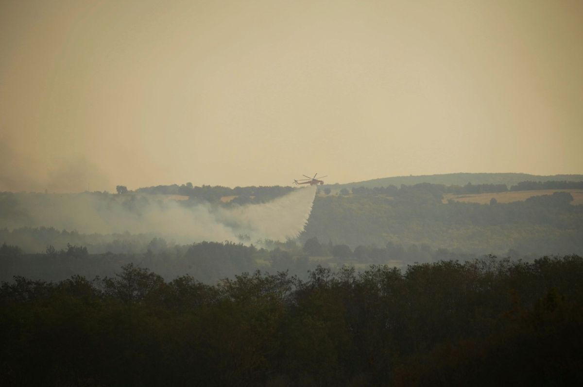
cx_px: 292
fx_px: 3236
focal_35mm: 200
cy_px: 194
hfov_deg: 10.3
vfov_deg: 6.9
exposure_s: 1/2500
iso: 250
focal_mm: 200
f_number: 3.5
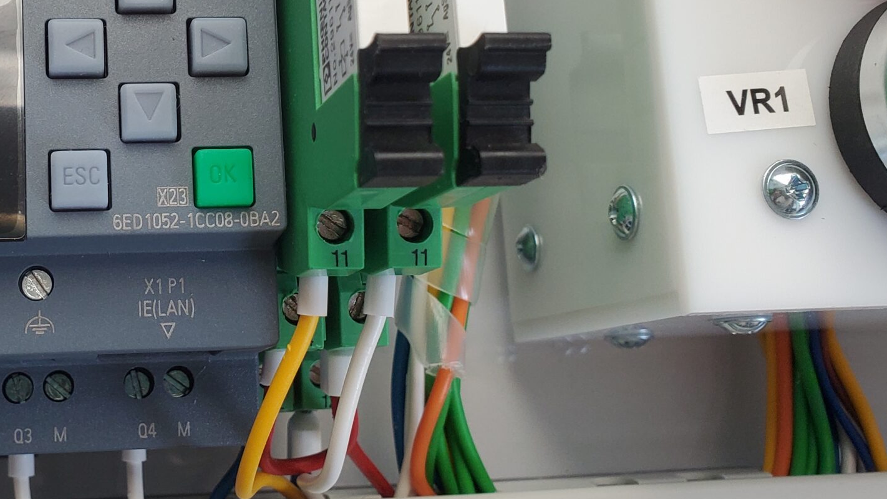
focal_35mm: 51
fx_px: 1200
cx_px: 177
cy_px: 143
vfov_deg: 23.3
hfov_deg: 39.0
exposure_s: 1/100
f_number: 2.4
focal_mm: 4.3
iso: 160
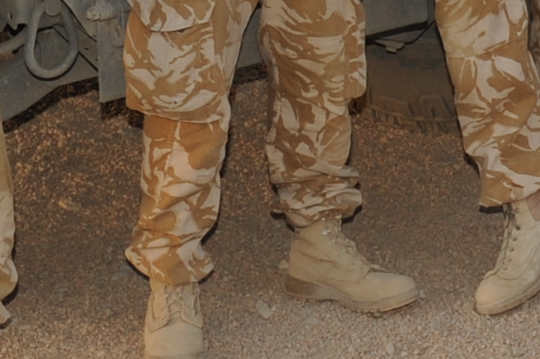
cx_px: 785
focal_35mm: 214
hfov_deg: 9.4
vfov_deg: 6.0
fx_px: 3207
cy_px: -615
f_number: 10
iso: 500
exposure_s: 1/50
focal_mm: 32
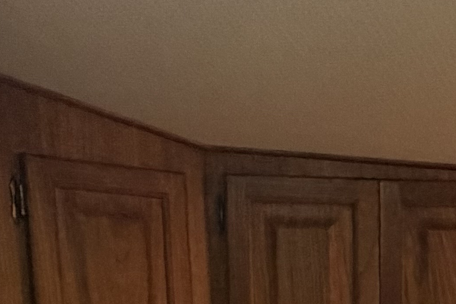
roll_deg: -0.4
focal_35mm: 80
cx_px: 470
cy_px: 525
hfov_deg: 24.1
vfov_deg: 15.1
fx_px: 1013
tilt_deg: -9.6
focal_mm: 2.22
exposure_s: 1/60
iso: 400
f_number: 2.2
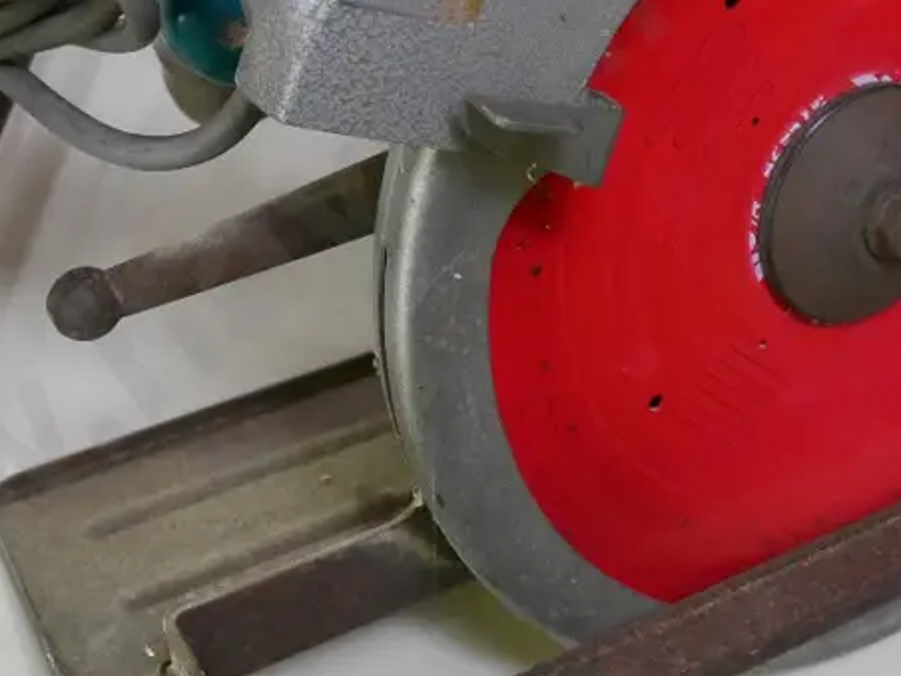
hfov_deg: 28.5
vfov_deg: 21.2
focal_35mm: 68
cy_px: 99
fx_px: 1770
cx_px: 488
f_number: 4
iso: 3200
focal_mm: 15
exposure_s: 1/13
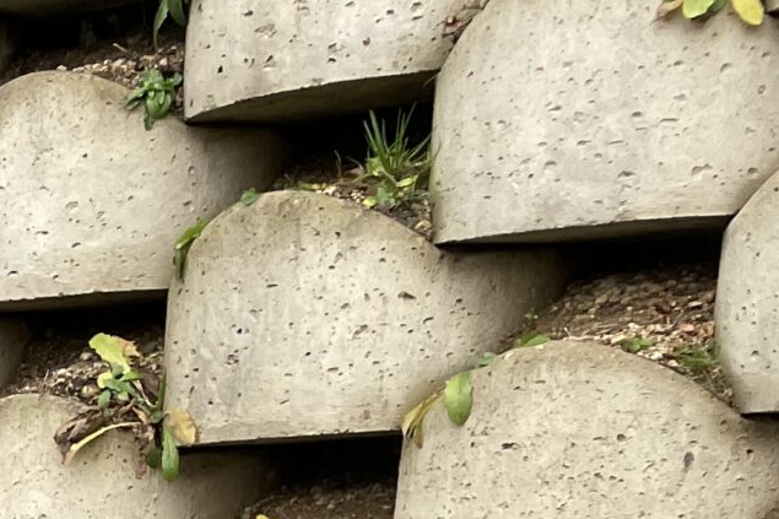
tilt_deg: -10.9
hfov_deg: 15.2
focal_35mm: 109
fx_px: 2358
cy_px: 1119
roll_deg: -0.2
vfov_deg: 11.1
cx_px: -769
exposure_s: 1/101
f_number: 1.6
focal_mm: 4.2
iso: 125
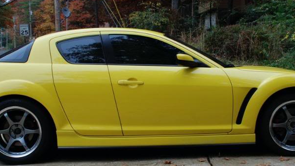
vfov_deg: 20.3
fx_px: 461
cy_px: 106
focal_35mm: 59
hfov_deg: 35.4
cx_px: 153
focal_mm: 22
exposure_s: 1/100
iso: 200
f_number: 5
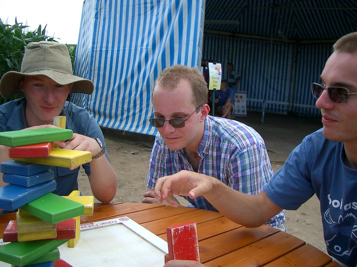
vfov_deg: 40.7
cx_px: 178
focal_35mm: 35
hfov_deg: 52.6
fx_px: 361
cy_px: 134
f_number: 2.6
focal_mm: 5.8
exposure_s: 1/500
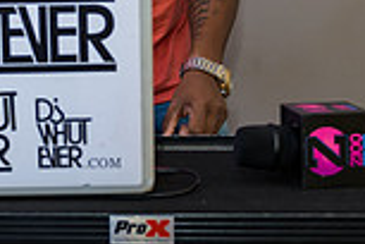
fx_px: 923
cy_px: -35
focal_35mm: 91
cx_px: 117
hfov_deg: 22.3
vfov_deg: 14.6
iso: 400
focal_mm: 24
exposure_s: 1/125
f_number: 3.2
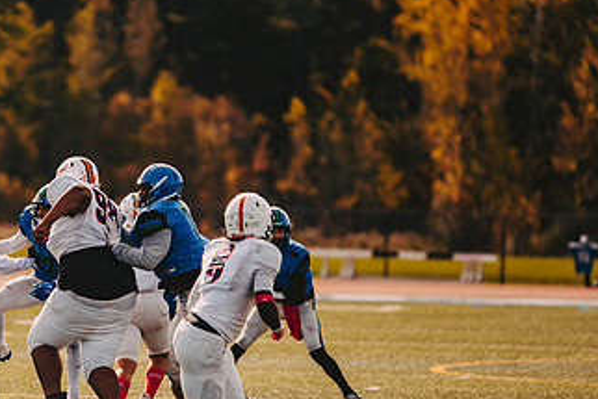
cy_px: 257
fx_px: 5982
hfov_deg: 5.7
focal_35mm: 360
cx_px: 87
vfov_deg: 3.8
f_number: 2.8
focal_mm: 200
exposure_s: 1/1600
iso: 160
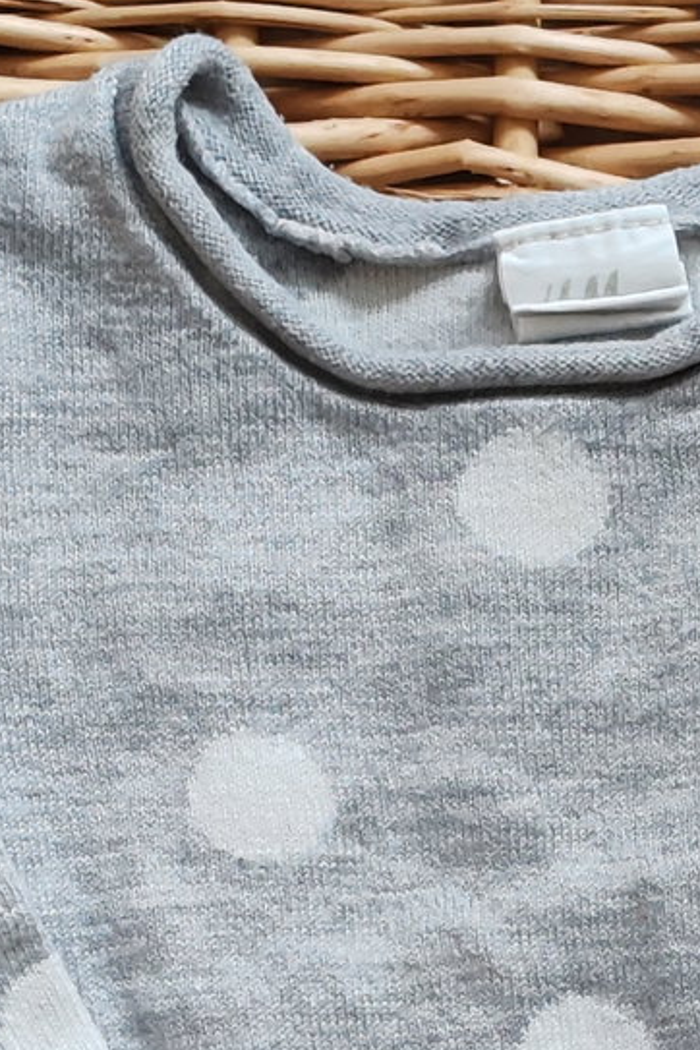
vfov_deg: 11.8
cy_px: 1246
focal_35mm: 171
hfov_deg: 8.0
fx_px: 4987
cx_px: 619
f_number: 1.9
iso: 800
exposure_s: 1/100
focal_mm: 6.12
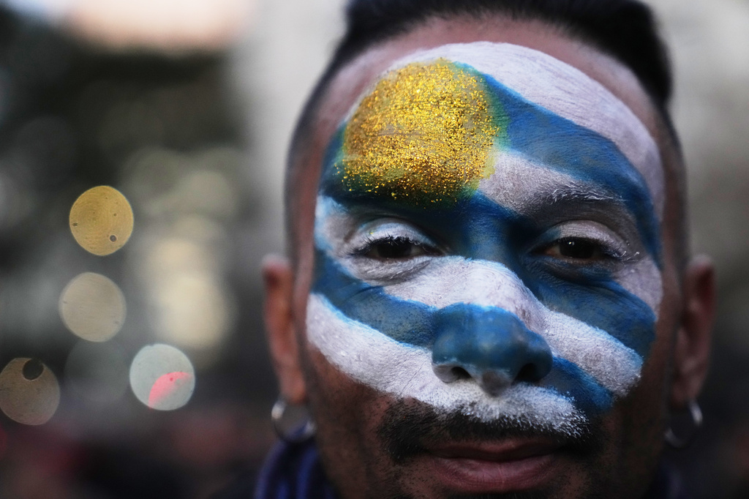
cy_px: 250
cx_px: 374
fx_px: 1456
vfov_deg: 19.4
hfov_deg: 28.9
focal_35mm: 70
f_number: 2.8
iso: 3200
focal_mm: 70
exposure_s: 1/1600
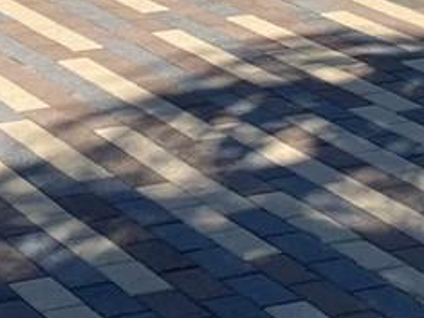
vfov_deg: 8.1
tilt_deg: -4.4
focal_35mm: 177
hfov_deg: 11.2
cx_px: 310
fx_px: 2167
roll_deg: +0.2
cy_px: -238
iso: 32
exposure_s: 1/3300
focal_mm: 4.25
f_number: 1.8
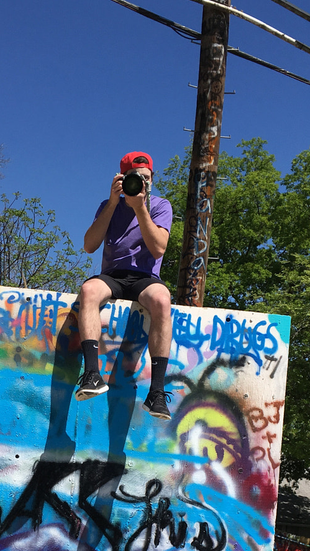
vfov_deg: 35.1
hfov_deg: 20.8
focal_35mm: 57
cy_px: 462
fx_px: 833
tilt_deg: -0.3
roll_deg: -3.0
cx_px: 63
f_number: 2.2
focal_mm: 4.15
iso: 25
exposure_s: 1/2198
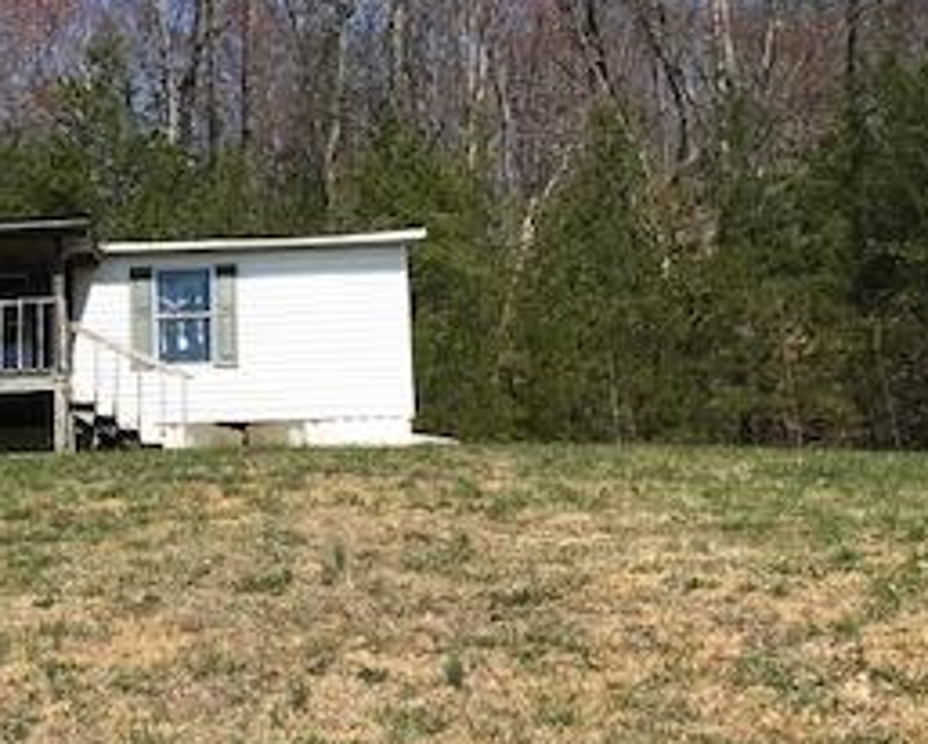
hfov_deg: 25.6
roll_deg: -0.4
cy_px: 495
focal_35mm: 68
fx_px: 1869
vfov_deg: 22.4
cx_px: -119
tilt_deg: +12.0
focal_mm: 3.99
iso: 20
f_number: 1.8
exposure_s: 1/1842
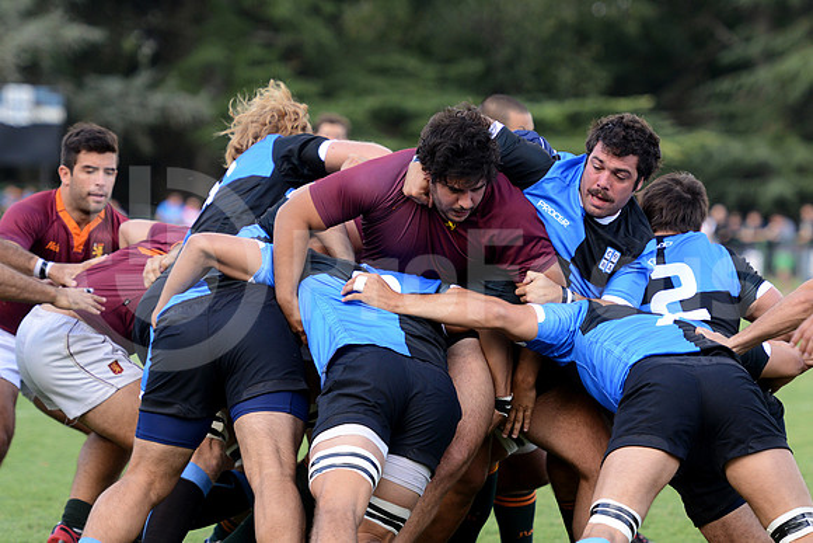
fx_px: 4518
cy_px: 272
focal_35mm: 200
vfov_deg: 6.9
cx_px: 406
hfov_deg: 10.3
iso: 640
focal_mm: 200
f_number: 4
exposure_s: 1/500
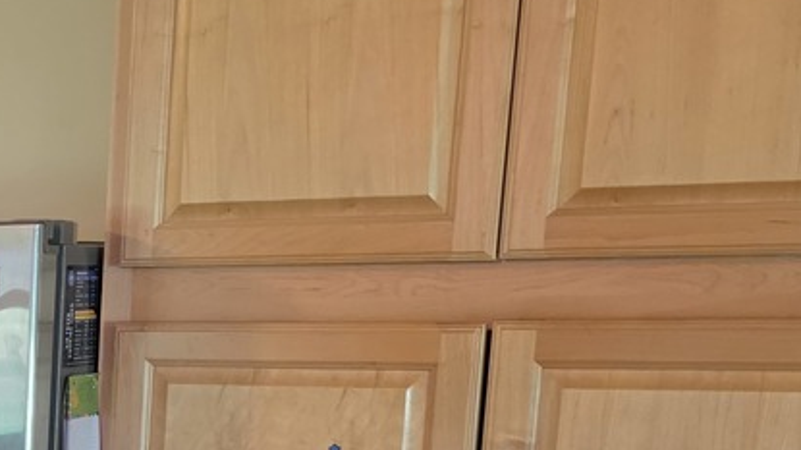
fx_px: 1847
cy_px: 643
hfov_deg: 20.1
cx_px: -490
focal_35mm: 87
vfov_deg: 13.2
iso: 640
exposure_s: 1/120
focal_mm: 6.3
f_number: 1.7
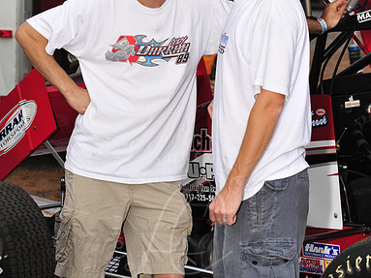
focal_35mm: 163
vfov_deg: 9.1
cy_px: 70
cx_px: 186
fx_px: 1746
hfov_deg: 12.1
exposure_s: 1/250
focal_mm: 112
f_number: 8
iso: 320
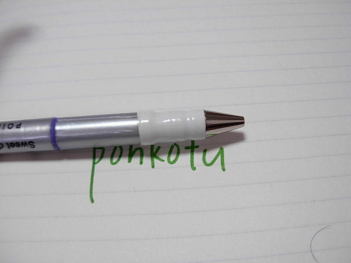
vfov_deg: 37.7
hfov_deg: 49.0
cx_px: 176
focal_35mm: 38
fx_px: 385
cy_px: 132
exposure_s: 1/11.3
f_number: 2.9
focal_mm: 6.3
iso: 79
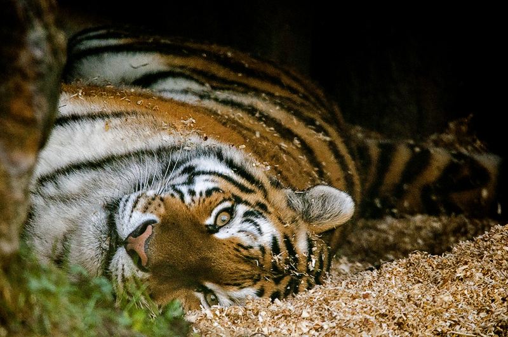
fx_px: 8455
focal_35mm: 600
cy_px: 168
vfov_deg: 2.3
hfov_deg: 3.4
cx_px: 254
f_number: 6.3
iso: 800
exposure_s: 1/250
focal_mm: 400
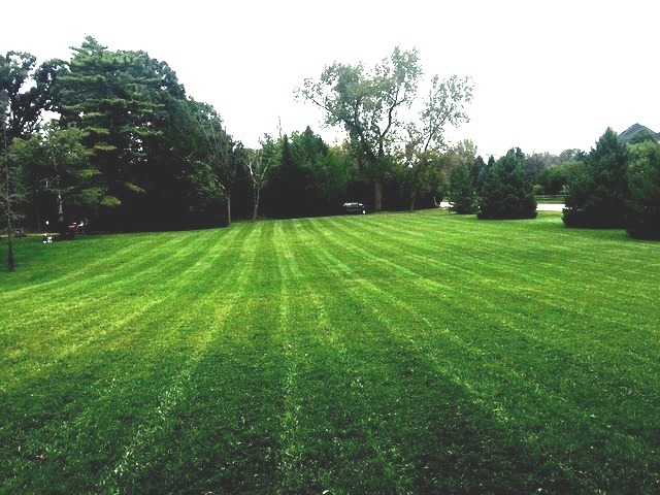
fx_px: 553
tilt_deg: -4.1
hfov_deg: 61.7
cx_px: 330
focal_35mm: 29
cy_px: 248
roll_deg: -0.2
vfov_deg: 48.2
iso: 32
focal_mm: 4.15
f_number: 2.2
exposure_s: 1/1199
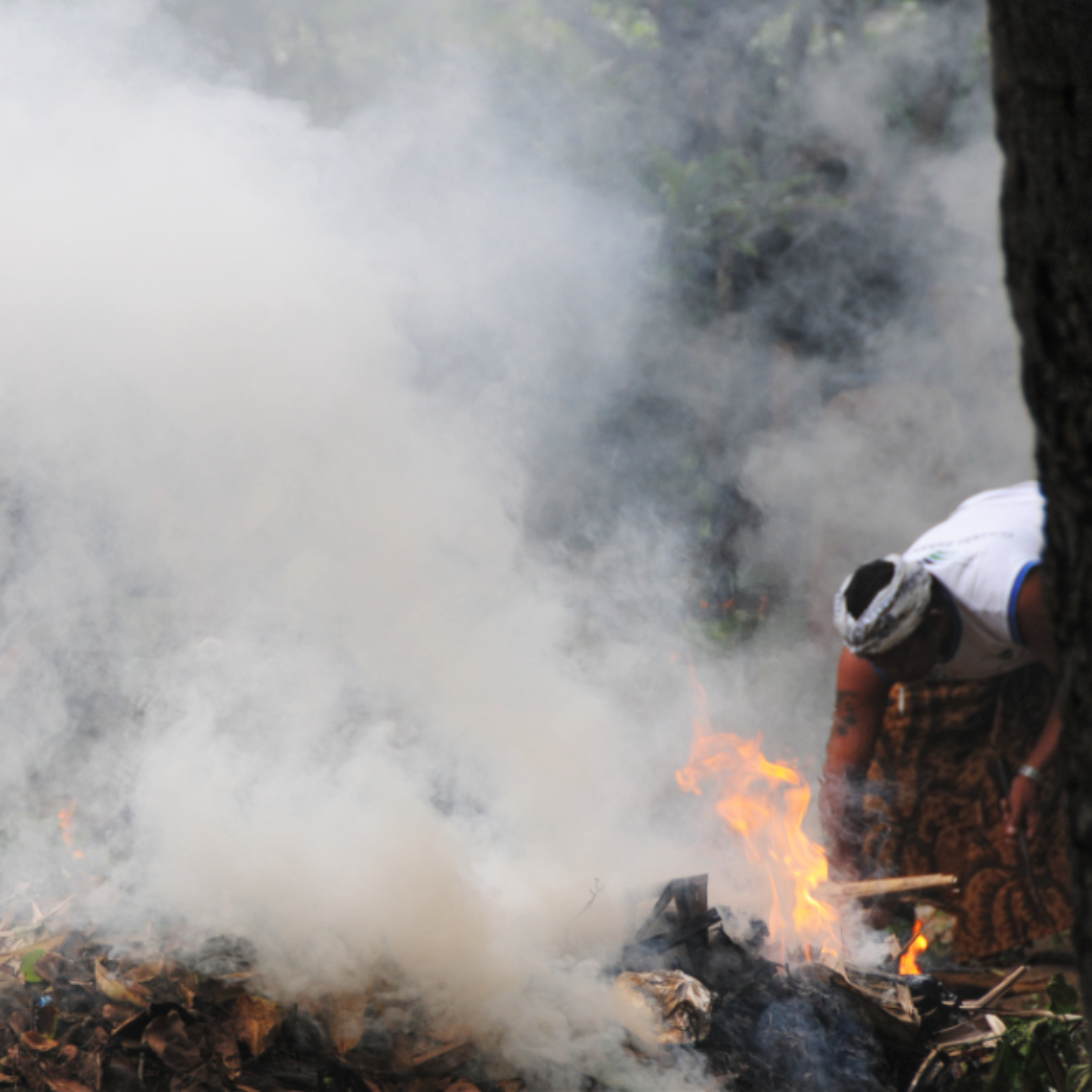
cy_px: 545
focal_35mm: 289
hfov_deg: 6.1
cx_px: 292
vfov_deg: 6.1
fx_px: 10315
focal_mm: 150
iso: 320
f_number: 10
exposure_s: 1/200
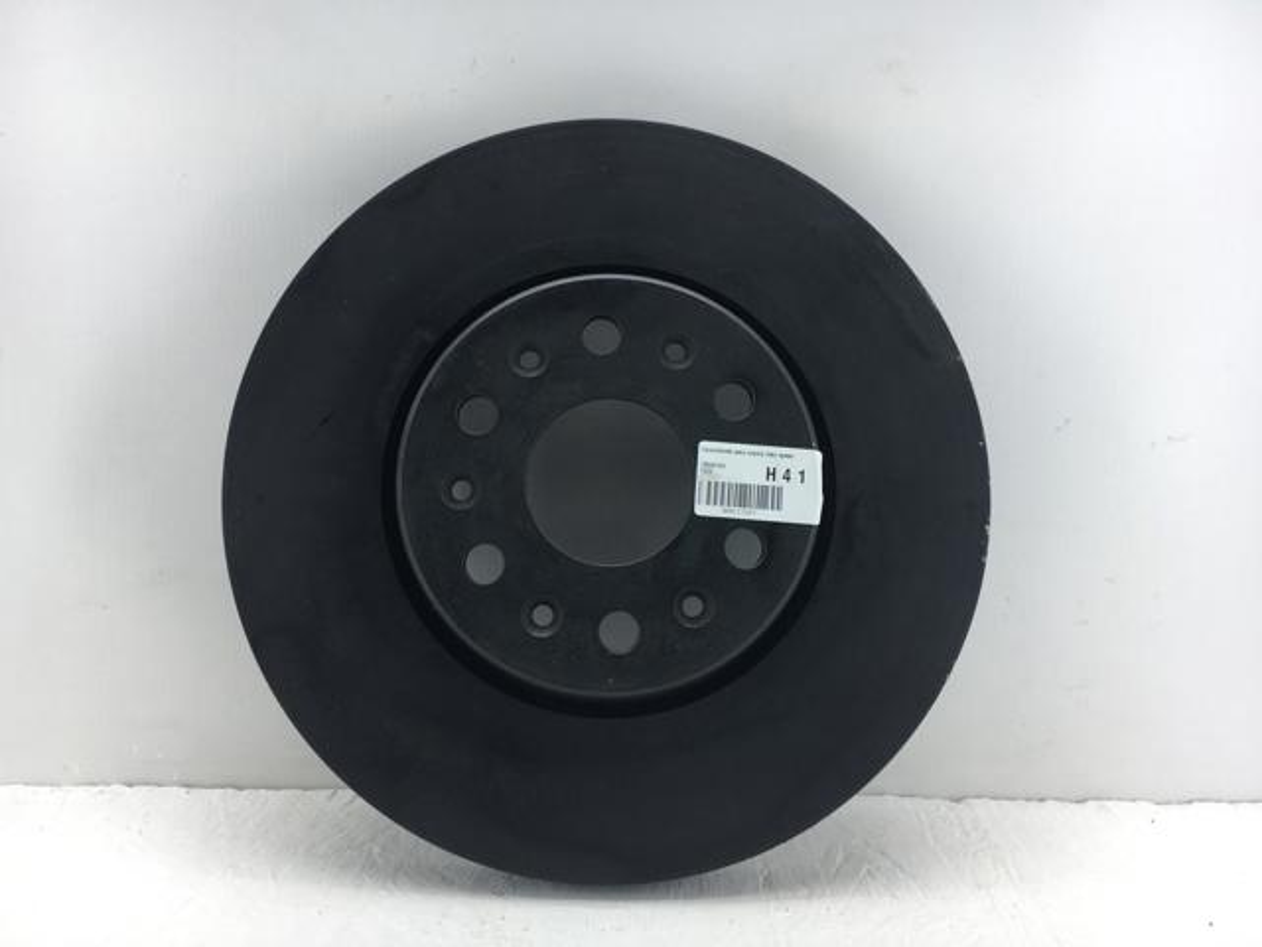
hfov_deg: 61.7
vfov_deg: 48.2
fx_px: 1057
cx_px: 631
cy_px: 474
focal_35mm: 29
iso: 25
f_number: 2.2
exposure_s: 1/100
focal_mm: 4.15
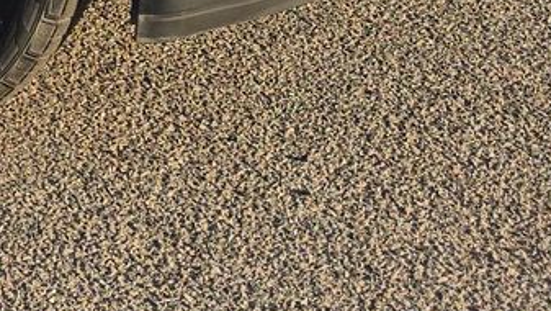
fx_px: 1740
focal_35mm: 119
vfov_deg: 8.9
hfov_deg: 15.8
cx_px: -394
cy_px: -516
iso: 63
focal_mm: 6.5
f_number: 1.4
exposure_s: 1/2503
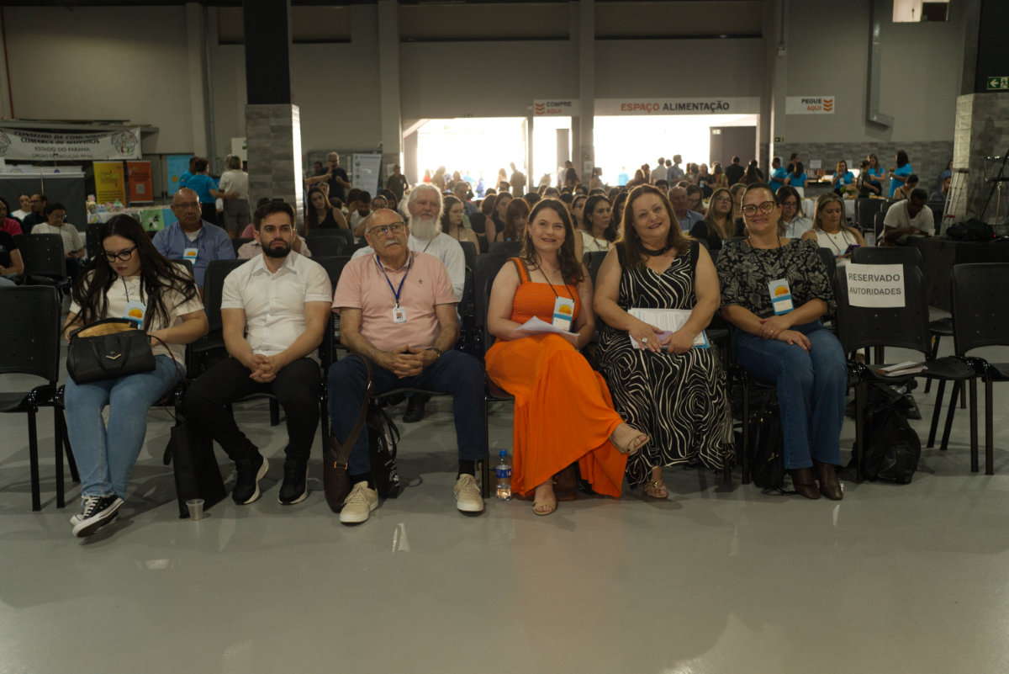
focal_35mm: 35
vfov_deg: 37.9
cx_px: 504
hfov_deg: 54.4
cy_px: 337
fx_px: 981
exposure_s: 1/100
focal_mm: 35
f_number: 4
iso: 3200
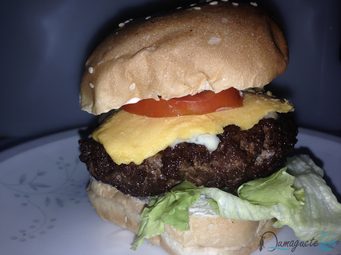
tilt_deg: -14.6
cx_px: 170
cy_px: 128
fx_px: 325
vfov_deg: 42.9
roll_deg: +1.7
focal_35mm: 33
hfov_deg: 55.4
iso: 50
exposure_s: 1/162
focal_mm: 4.12
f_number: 2.4
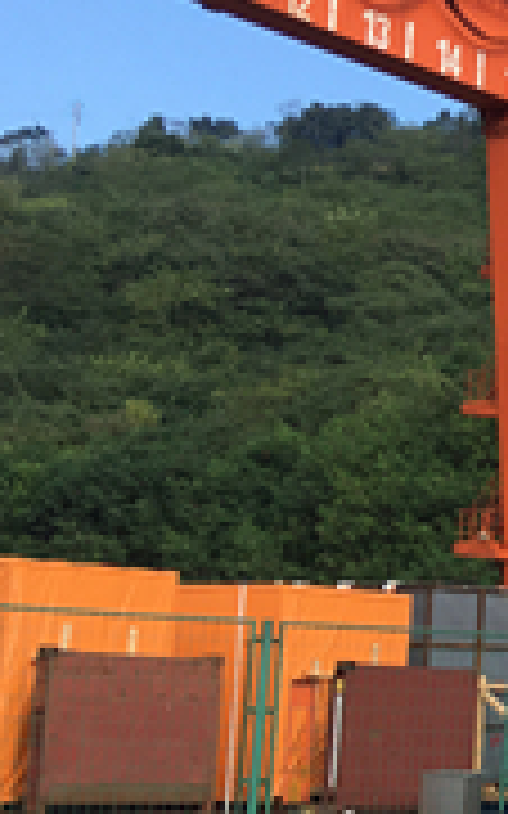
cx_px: 1277
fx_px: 2261
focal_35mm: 102
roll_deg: -0.9
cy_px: 490
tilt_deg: +6.6
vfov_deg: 20.4
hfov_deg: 10.7
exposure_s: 1/836
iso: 25
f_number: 2.2
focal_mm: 4.15
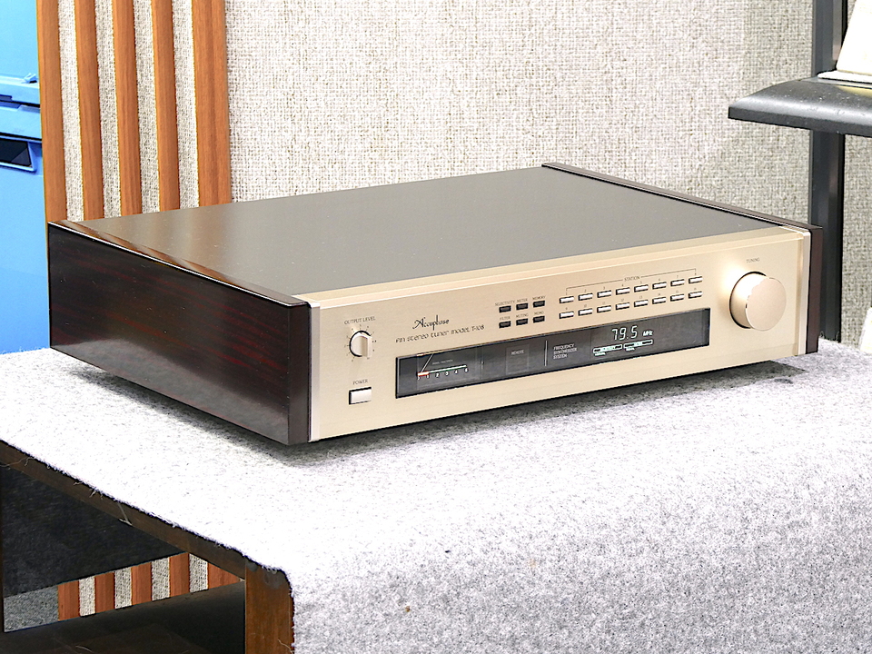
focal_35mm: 115
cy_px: 327
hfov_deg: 17.1
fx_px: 2897
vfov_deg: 12.9
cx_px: 436
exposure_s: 1/2.5
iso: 200
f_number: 5.1
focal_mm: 20.6
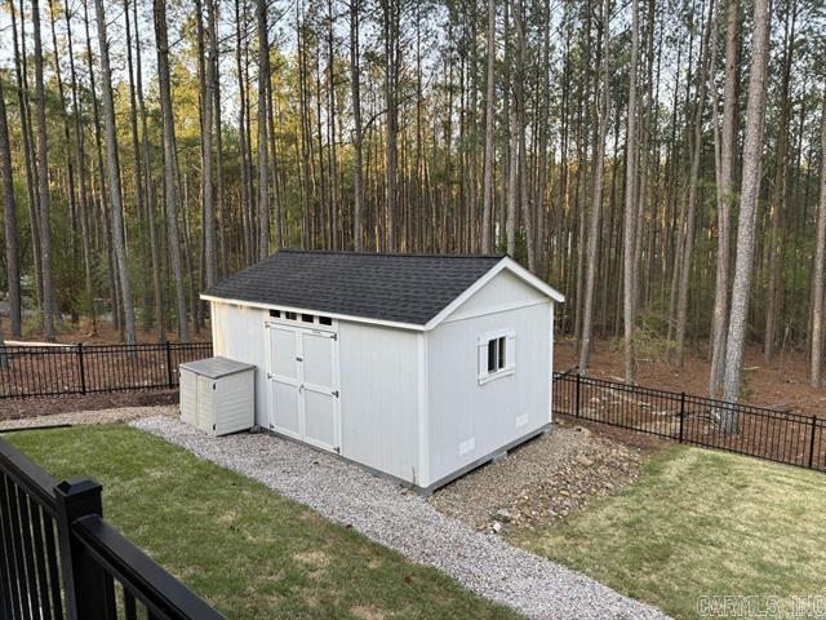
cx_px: 413
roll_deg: +1.0
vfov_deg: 56.8
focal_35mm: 24
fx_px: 573
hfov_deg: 71.6
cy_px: 310
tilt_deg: -7.1
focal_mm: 6.76
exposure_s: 1/126
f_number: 1.78
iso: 50
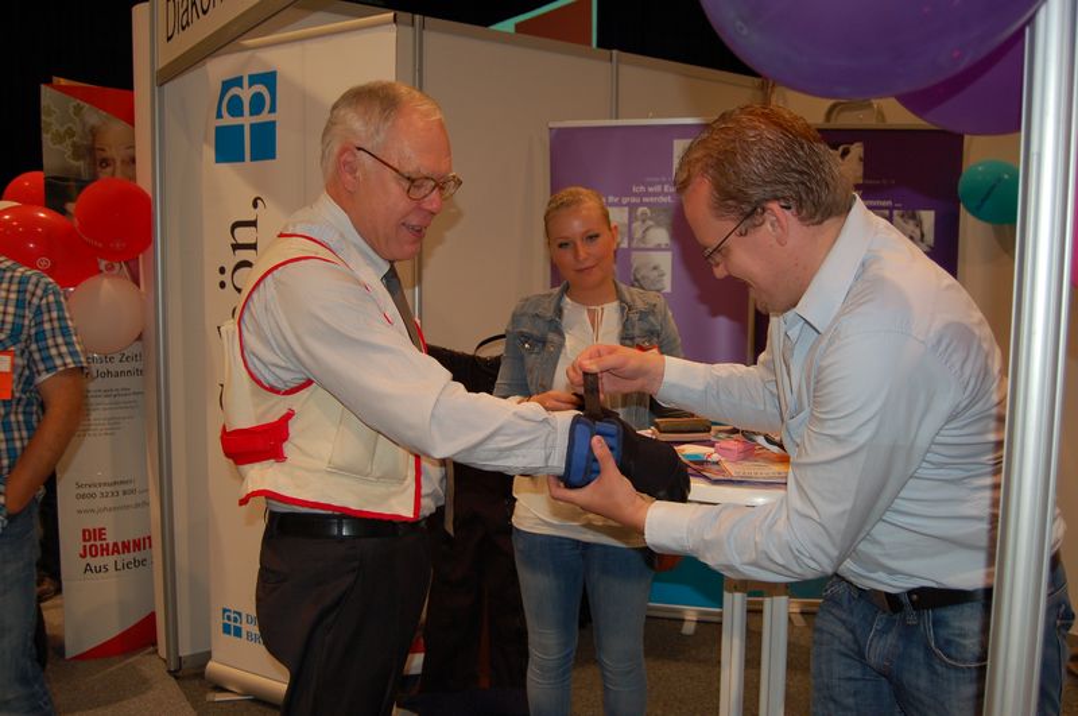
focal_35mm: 30
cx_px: 539
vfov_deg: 43.5
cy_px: 358
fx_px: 897
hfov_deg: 62.0
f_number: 3.8
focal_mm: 20
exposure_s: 1/60
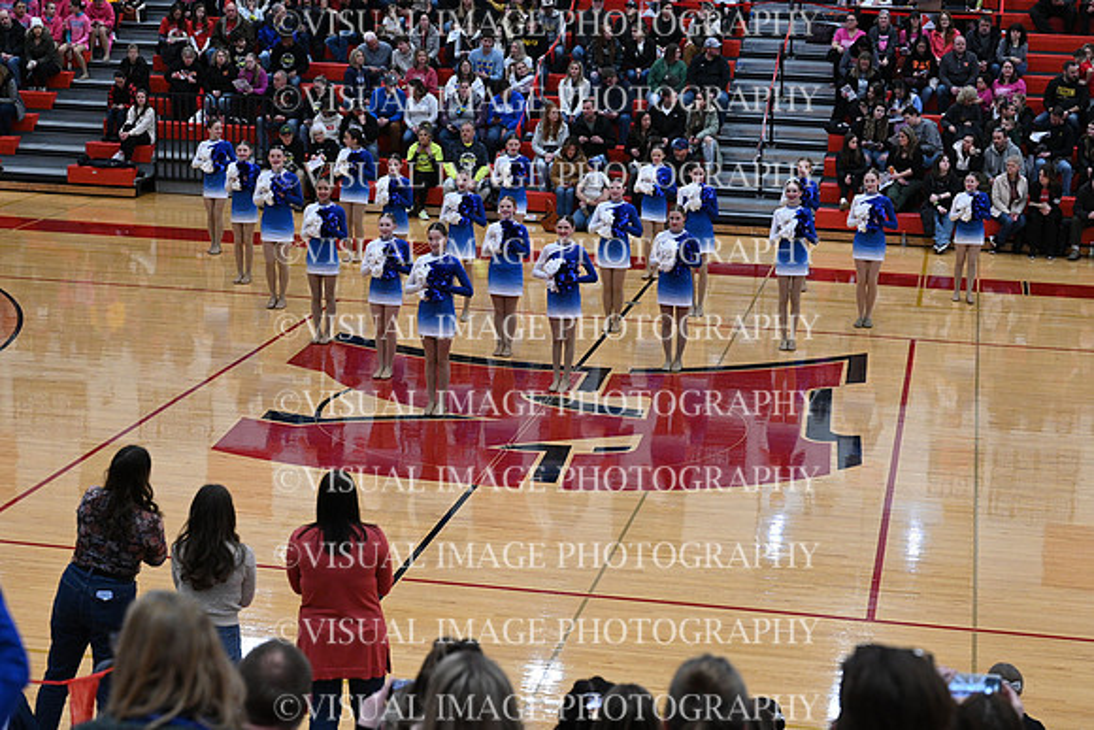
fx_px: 2128
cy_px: 365
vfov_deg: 19.5
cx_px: 547
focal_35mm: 70
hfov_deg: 28.8
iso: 4000
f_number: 4
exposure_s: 1/400
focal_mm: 70
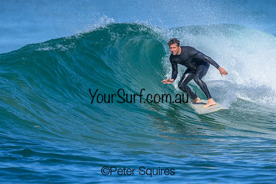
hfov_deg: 2.1
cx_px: 119
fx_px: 7562
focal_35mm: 986
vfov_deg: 1.4
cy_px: 113
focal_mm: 800
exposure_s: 1/2000
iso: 360
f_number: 6.3
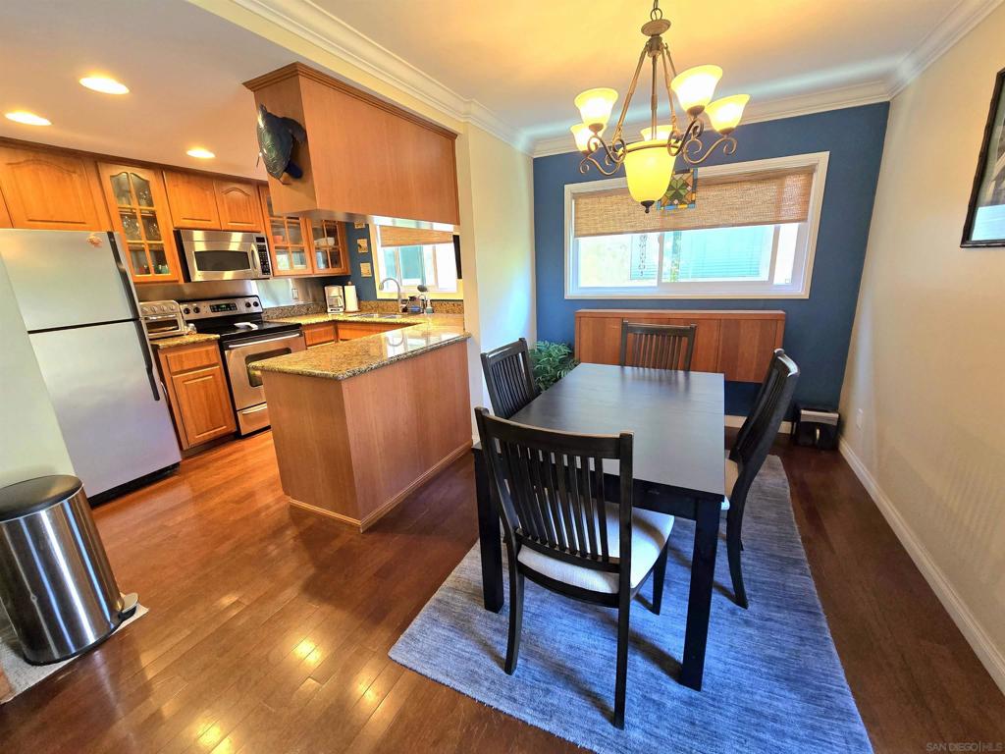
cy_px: 377
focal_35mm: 13
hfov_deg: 106.2
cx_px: 502
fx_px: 377
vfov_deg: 89.9
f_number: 2.2
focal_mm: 2.2
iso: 320
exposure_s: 1/60.2
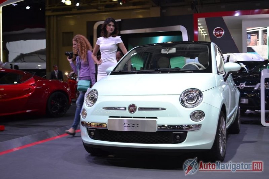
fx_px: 336
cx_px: 134
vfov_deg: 29.9
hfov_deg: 43.6
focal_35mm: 45
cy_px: 90
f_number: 4.5
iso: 400
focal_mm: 30
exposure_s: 1/80
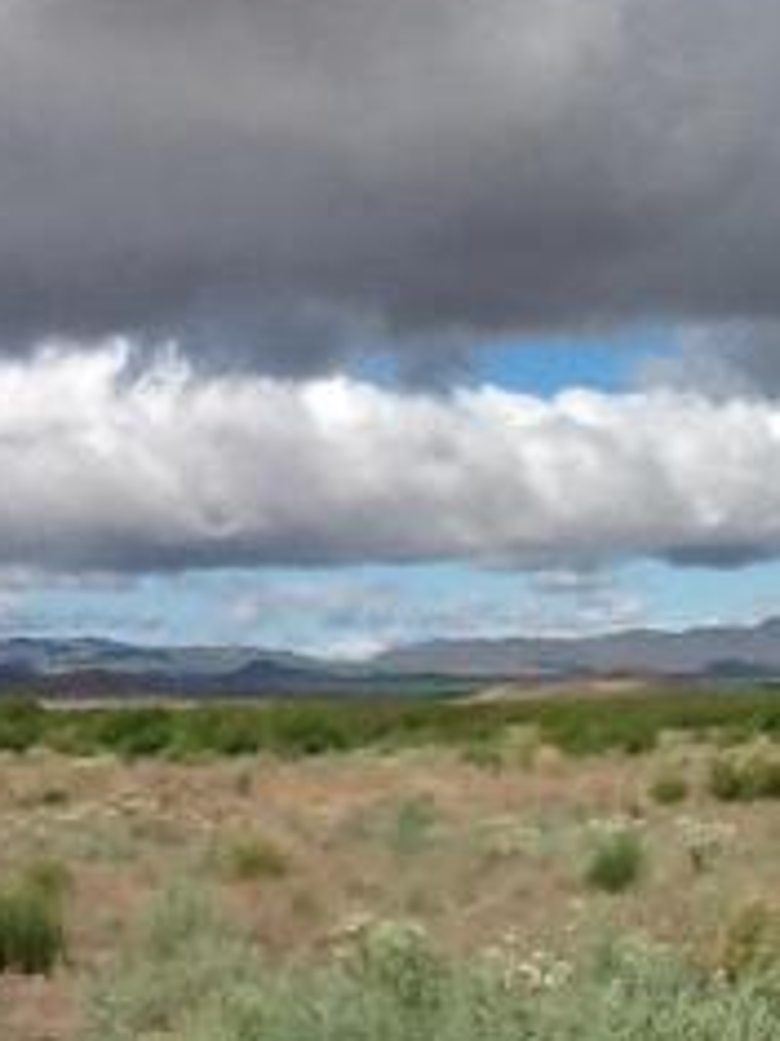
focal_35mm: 90
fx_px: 2706
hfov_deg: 16.3
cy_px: 713
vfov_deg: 21.7
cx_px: 133
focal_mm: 2.03
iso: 40
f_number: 2.4
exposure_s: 1/2674
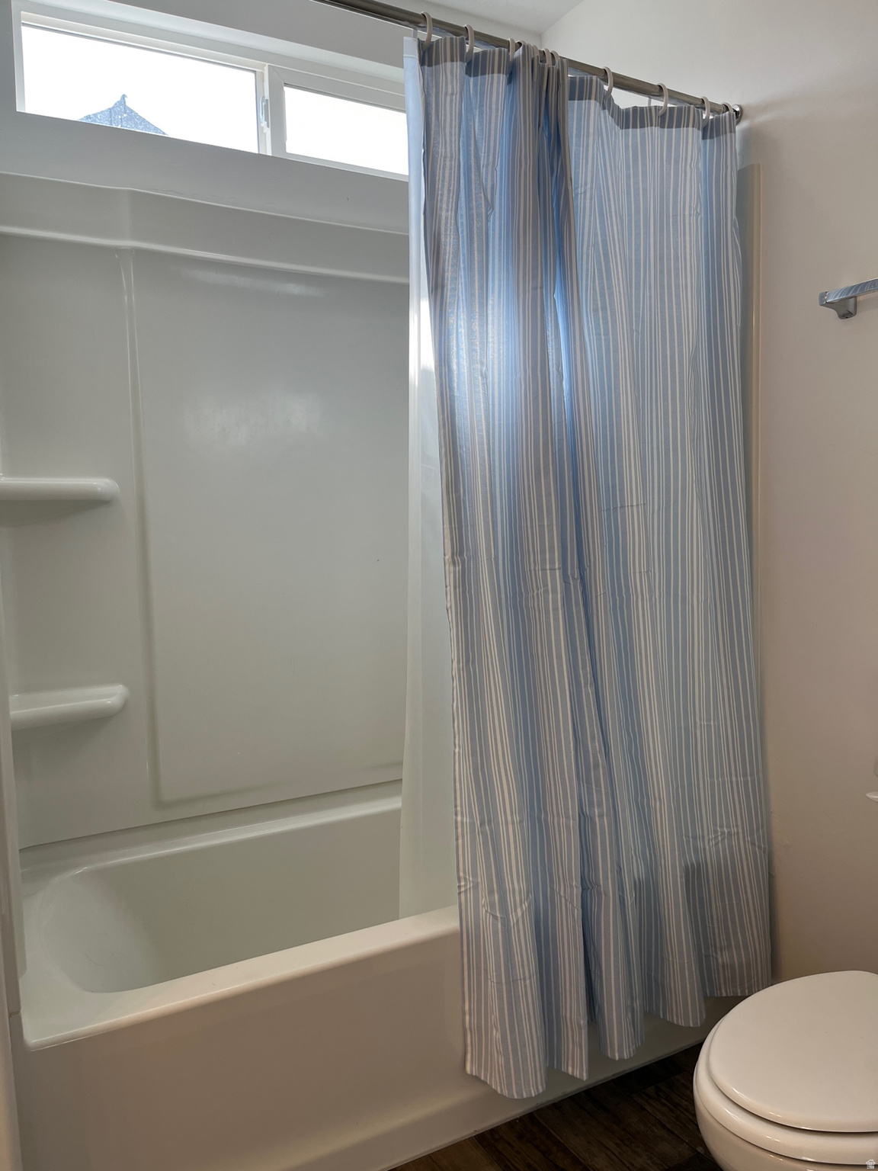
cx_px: 439
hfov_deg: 53.1
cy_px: 586
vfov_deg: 67.3
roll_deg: +1.9
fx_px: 879
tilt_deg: -4.0
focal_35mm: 26
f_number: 1.6
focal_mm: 5.1
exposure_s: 1/188
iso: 40
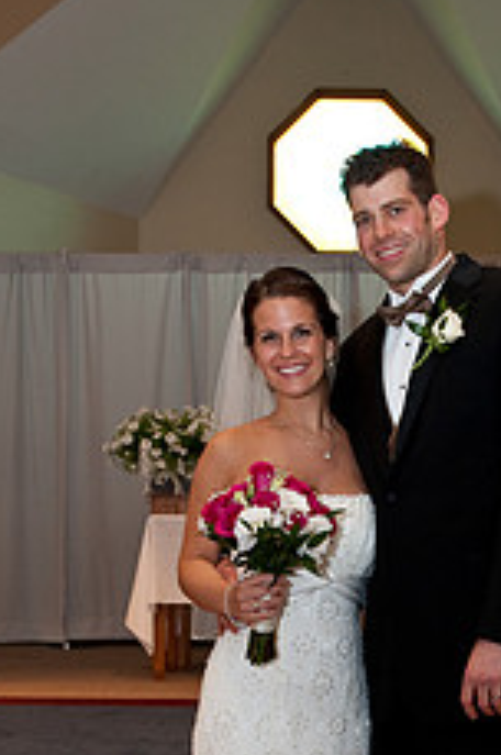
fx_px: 1193
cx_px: 341
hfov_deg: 23.6
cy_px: 673
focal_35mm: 57
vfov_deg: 33.3
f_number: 5.6
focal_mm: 29
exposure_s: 1/60
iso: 800
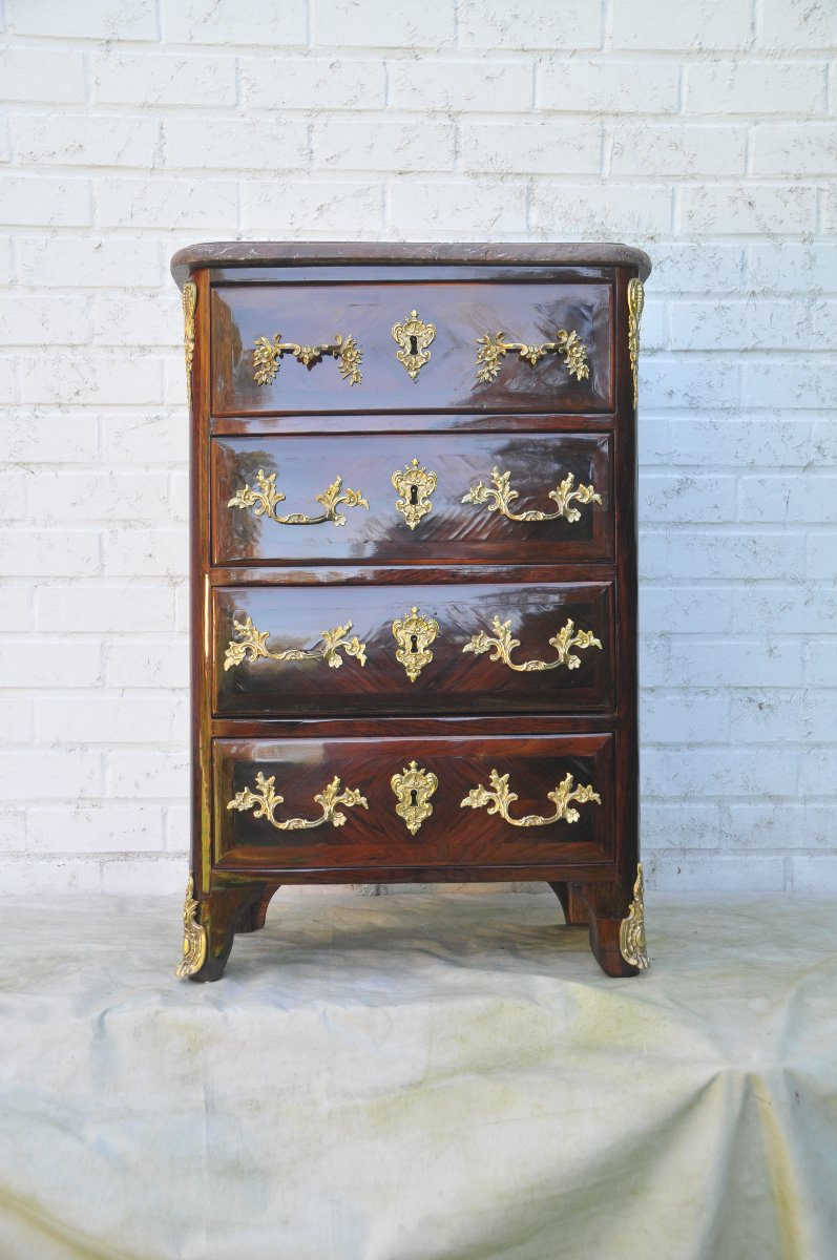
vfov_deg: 49.6
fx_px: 1364
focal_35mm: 39
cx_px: 418
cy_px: 630
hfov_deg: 34.1
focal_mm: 26
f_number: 5
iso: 400
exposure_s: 1/100
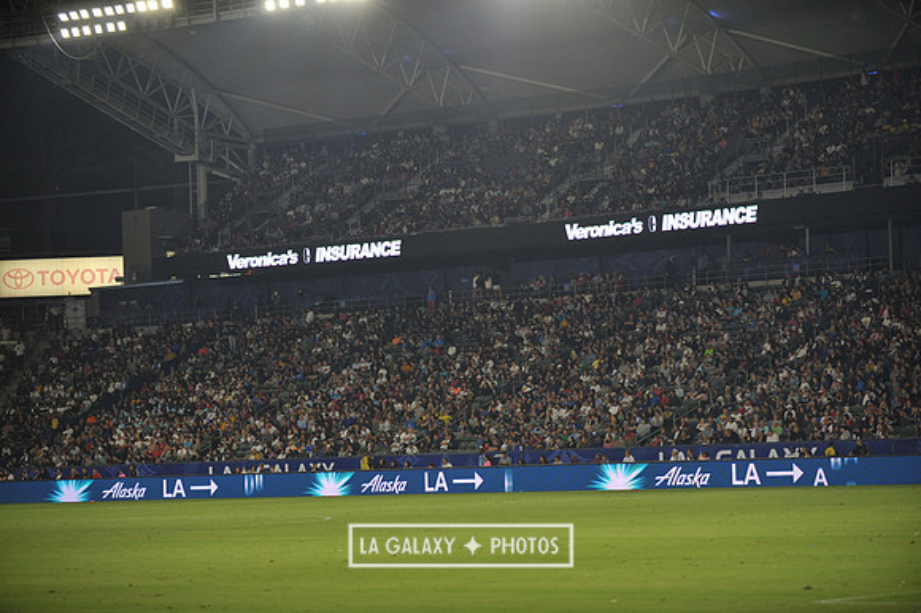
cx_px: 460
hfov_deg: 18.6
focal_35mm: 110
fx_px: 2812
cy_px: 306
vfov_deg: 12.4
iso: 1250
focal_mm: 110
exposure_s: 1/1000
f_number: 2.8
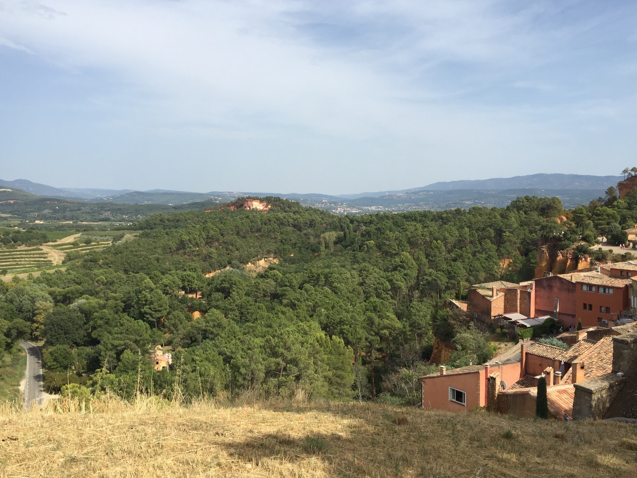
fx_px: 589
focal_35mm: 32
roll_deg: -1.1
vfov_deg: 44.1
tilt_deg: -0.8
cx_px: 304
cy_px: 218
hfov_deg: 56.8
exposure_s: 1/1980
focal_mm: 4.15
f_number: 2.2
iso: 32
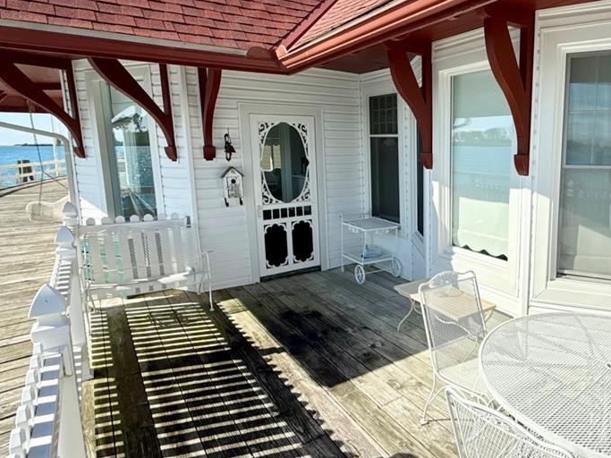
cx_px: 437
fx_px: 371
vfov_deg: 63.2
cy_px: 203
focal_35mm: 21
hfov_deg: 74.8
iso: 50
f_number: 2.2
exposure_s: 1/2611
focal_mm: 2.22
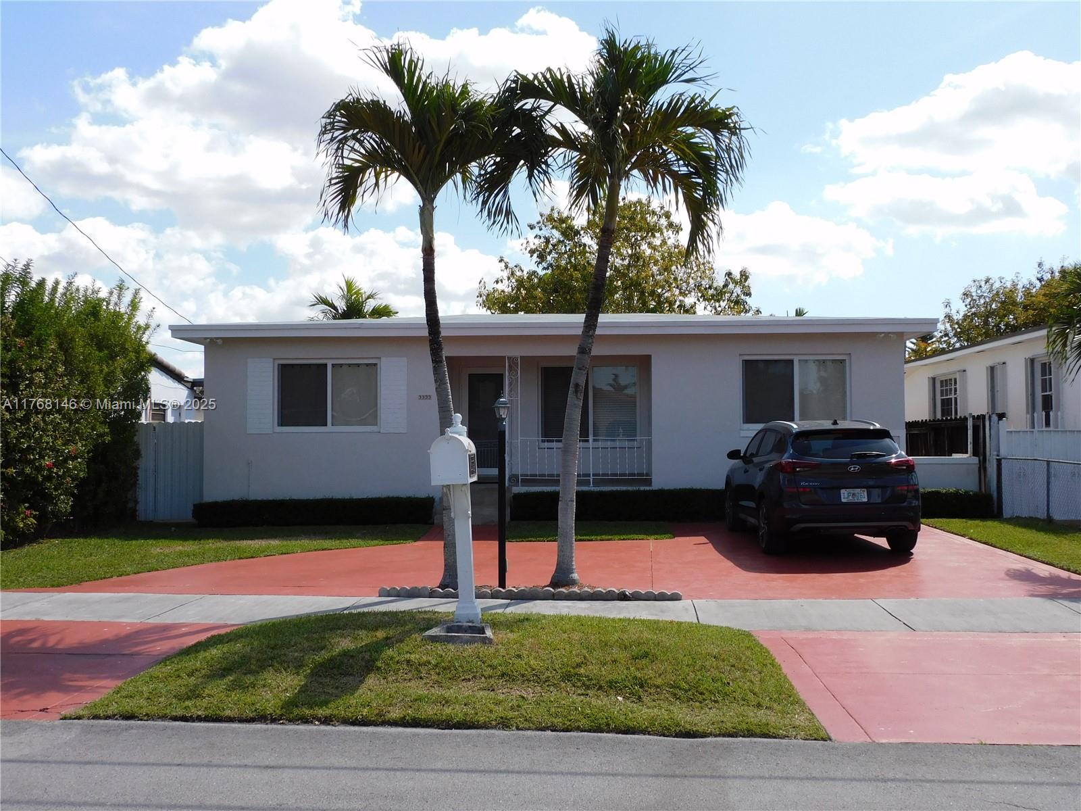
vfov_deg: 42.9
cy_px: 406
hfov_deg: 55.4
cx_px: 540
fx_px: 1031
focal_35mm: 33
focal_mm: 5.9
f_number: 3.6
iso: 125
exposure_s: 1/1000
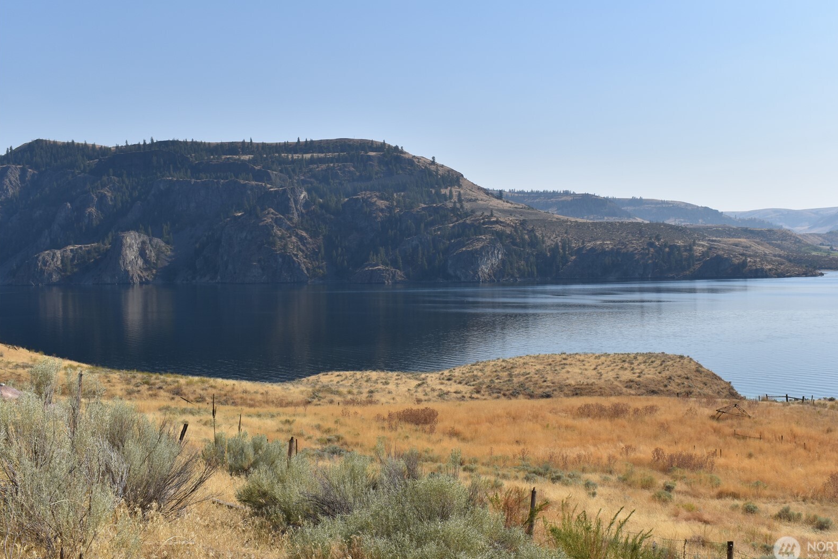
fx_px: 943
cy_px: 268
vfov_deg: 33.0
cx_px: 451
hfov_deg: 47.9
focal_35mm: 41
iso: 100
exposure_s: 1/200
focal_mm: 25
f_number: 13
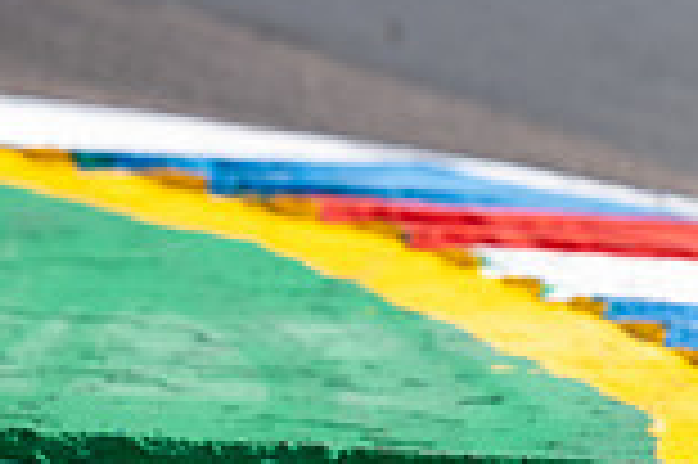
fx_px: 31067
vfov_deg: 0.9
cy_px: 166
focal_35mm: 1604
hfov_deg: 1.3
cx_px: 1016
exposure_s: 1/500
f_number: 3.5
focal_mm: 400
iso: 50
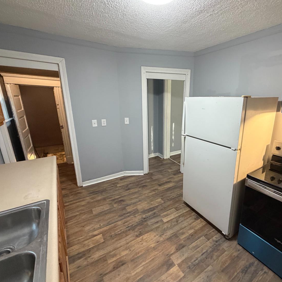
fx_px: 157
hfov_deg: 82.8
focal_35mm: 17
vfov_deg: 84.0
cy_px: 139
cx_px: 171
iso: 400
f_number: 2.2
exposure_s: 1/60
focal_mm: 2.22
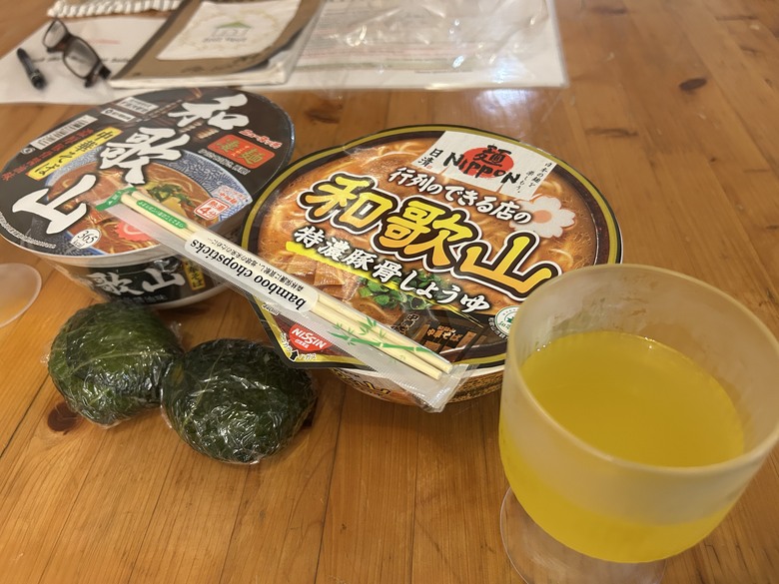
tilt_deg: -44.9
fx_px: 585
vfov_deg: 53.1
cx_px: 390
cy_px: 292
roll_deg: +5.2
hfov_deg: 67.3
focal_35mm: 26
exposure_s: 1/60
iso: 400
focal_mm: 5.7
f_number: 1.5
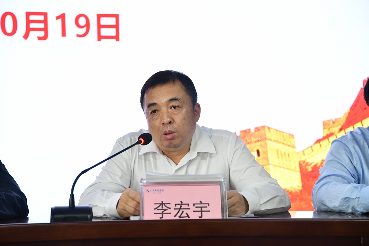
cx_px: 184
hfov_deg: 17.6
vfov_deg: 11.8
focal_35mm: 116
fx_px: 1189
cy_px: 123
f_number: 5.6
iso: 800
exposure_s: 1/50
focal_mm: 116
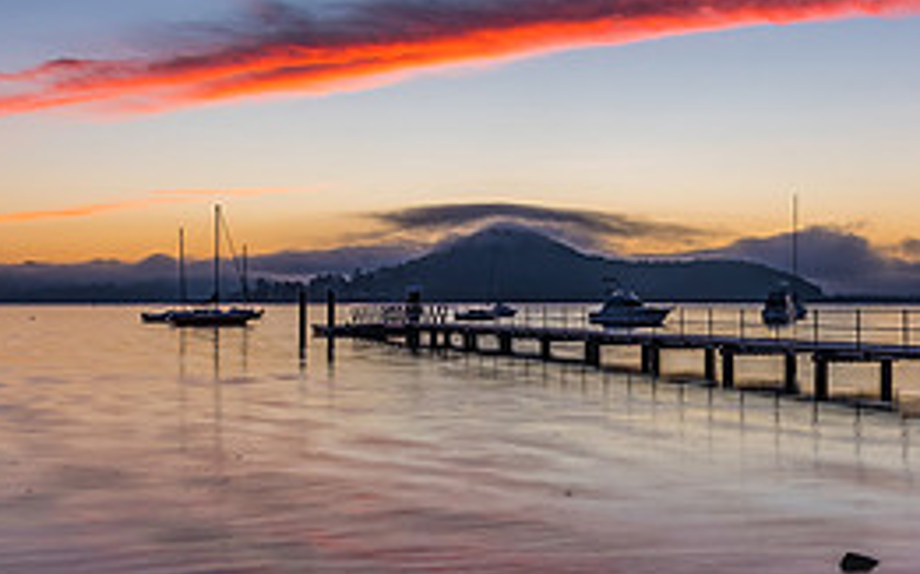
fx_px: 1429
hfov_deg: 35.7
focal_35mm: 57
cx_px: 415
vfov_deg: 22.7
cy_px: 305
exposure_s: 2
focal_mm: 16
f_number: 9
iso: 50
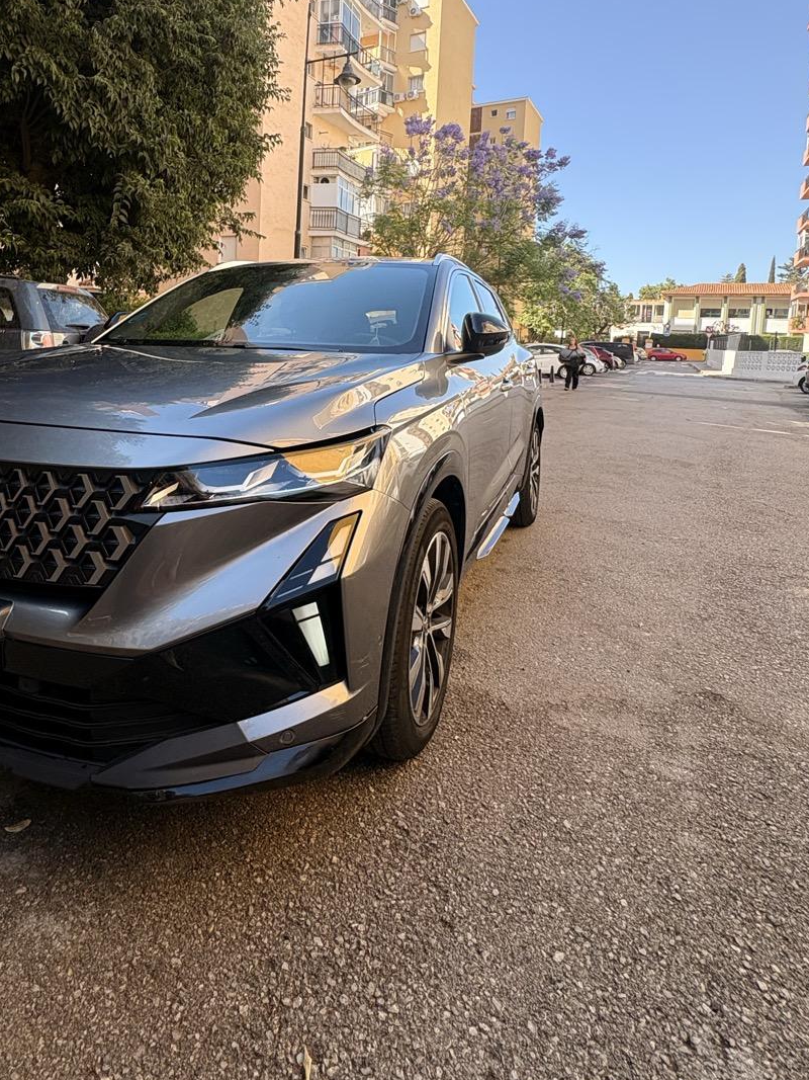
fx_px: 655
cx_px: 297
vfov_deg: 76.9
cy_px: 377
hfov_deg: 62.4
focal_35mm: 21
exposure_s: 1/501
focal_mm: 2.22
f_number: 2.2
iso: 80
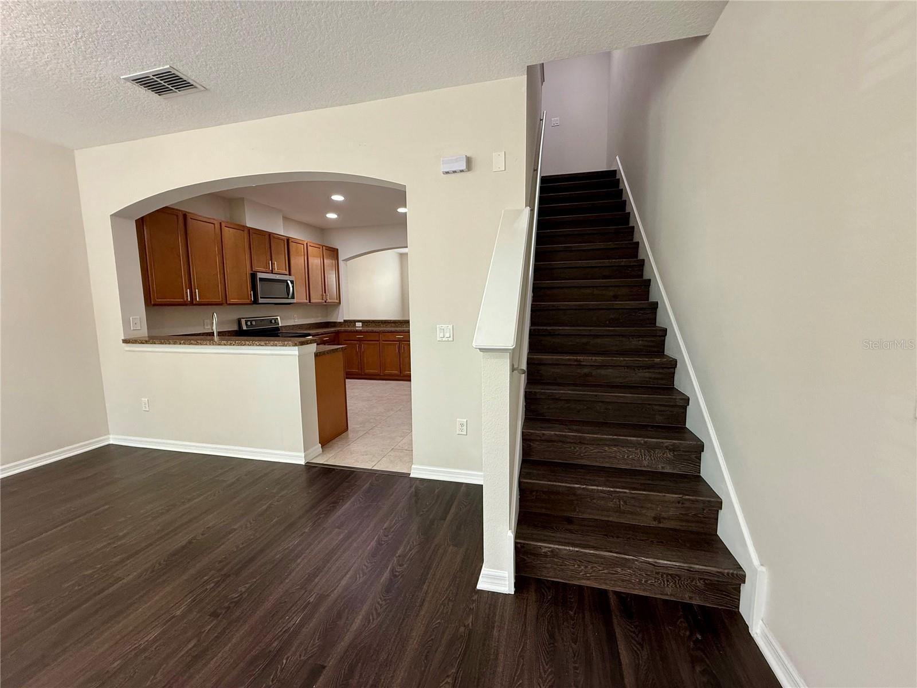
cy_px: 344
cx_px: 458
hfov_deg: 102.1
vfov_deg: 85.7
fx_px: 371
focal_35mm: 14
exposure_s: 1/60
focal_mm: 2.22
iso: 250
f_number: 2.2
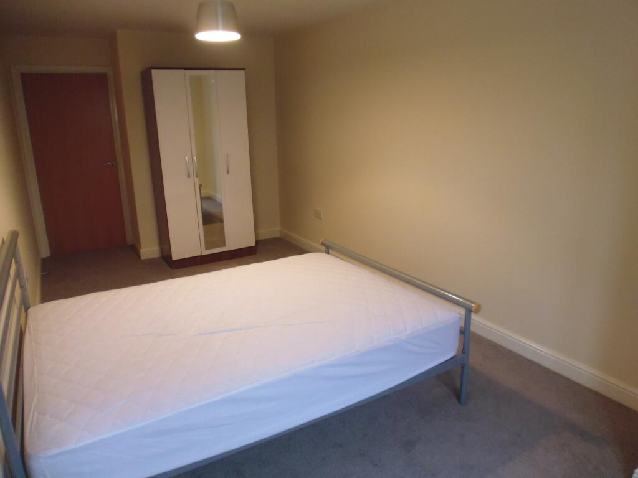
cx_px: 319
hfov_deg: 71.6
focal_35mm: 24
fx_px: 442
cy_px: 239
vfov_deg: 56.8
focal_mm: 4.3
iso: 400
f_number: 2.8
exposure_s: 1/25
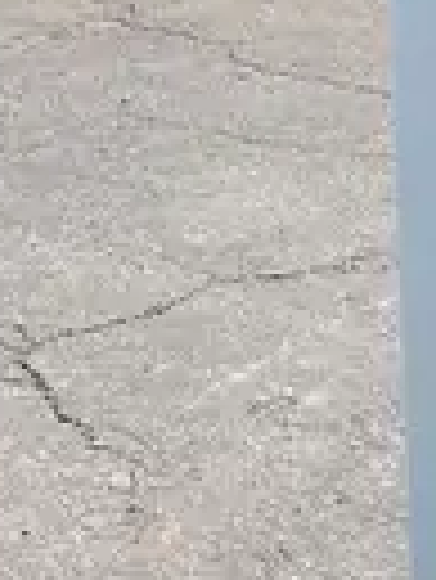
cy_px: -128
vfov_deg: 13.0
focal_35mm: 148
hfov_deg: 8.8
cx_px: 1169
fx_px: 2481
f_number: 1.6
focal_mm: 5.1
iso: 50
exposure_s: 1/4016
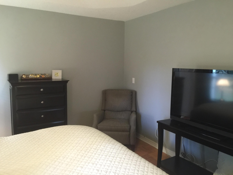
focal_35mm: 29
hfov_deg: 61.7
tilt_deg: -5.5
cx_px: 116
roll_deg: -2.0
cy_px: 88
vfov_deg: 48.2
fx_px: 195
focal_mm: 4.15
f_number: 2.2
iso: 100
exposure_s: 1/10
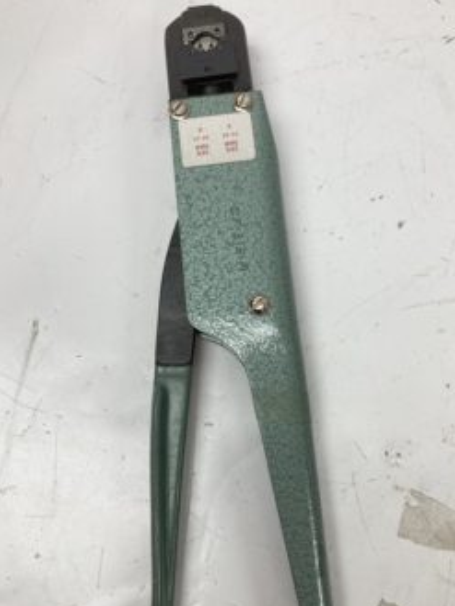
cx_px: 245
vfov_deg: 53.9
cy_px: 320
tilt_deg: -75.0
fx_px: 595
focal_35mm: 34
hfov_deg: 41.8
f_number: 1.8
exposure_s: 1/120
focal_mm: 3.99
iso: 50
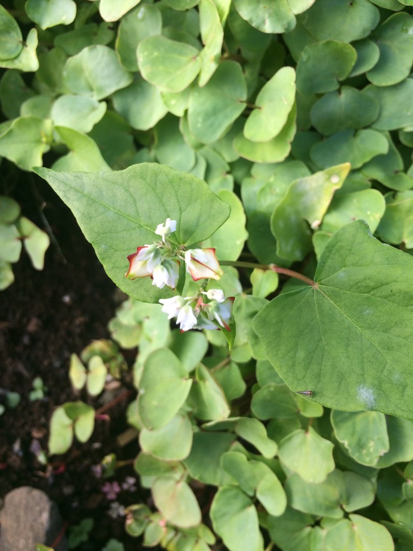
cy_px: 276
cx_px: 206
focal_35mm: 29
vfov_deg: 61.7
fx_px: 461
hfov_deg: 48.2
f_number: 2.2
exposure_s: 1/383
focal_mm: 4.15
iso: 32
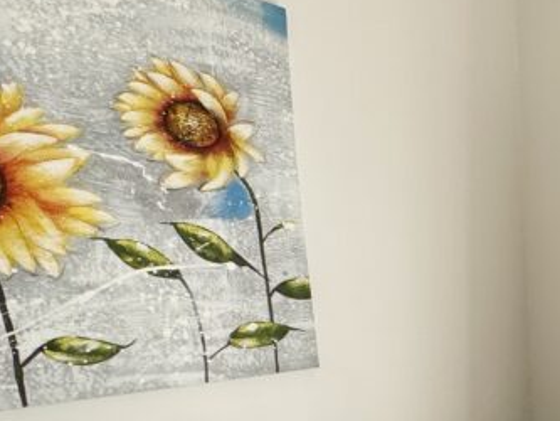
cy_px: 354
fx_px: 696
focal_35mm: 43
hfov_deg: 30.3
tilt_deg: -6.8
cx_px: 792
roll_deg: +0.5
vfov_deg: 32.4
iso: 40
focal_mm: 2.22
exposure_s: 1/858
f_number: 2.2
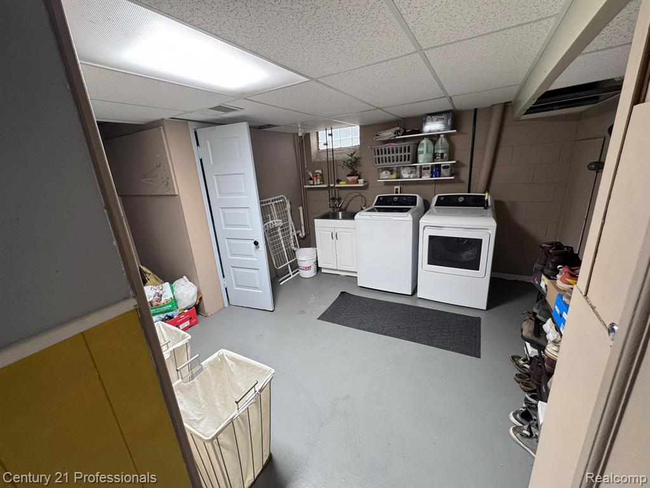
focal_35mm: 14
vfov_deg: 85.7
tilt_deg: -17.3
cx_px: 325
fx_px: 263
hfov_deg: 102.1
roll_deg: +4.4
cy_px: 244
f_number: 2.2
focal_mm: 2.22
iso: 160
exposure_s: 1/120
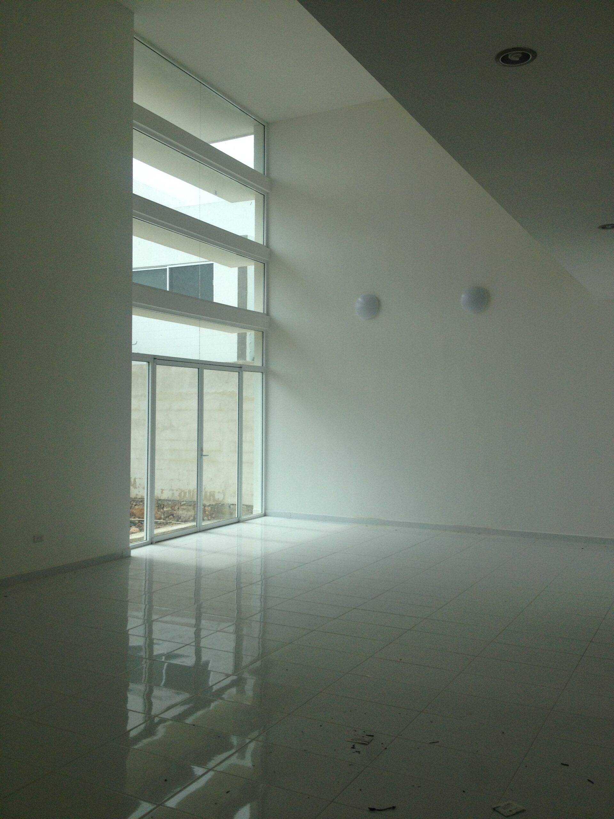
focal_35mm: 35
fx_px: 828
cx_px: 307
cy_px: 410
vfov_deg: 52.6
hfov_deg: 40.7
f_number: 2.4
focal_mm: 4.28
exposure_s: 1/890
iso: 50
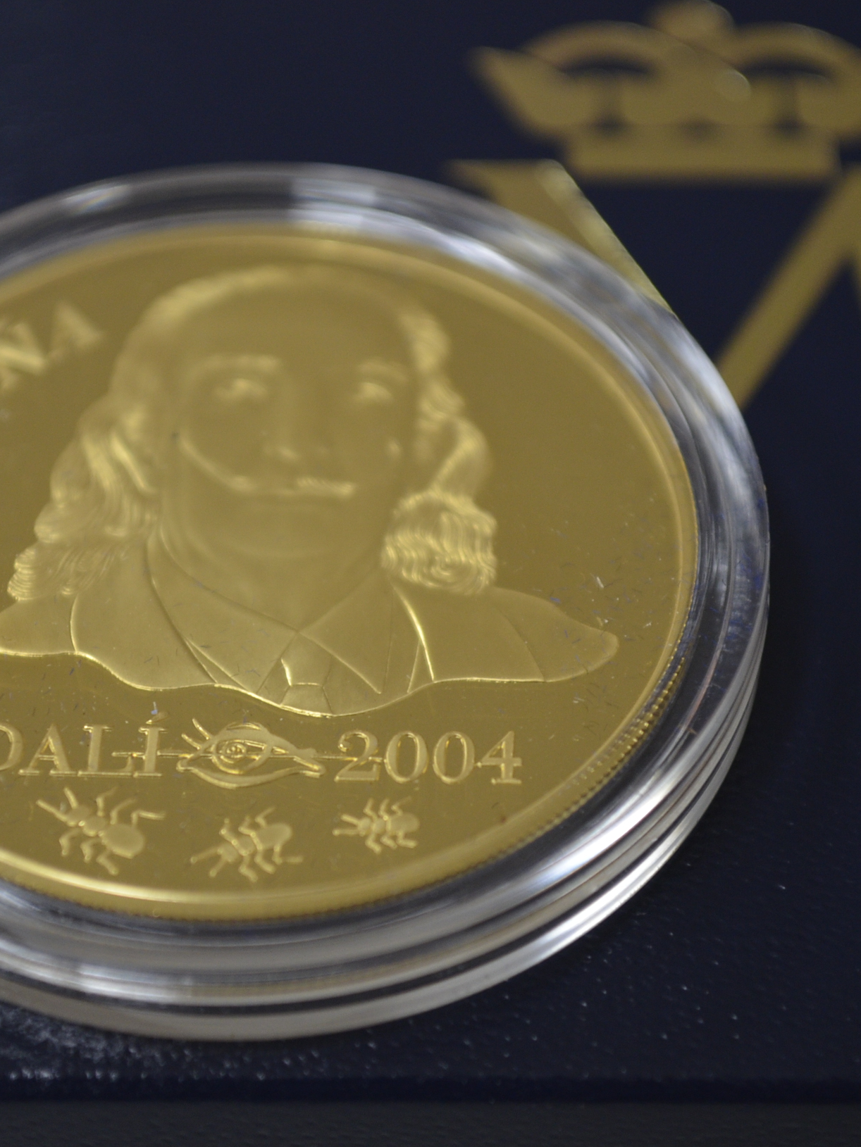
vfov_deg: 16.5
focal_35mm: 120
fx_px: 3970
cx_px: 306
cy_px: 574
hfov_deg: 12.4
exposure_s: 1/60
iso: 640
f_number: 5.6
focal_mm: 55
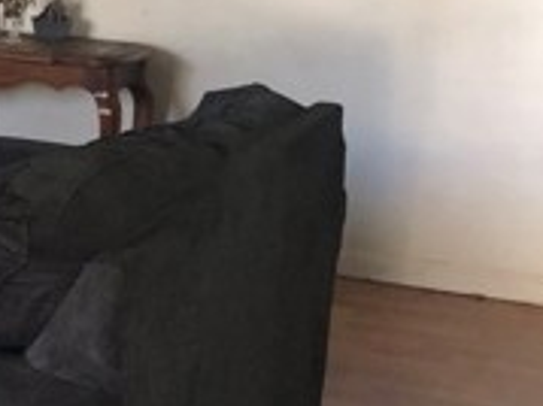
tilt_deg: -9.4
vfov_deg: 14.6
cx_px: -261
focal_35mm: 100
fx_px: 1568
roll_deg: +0.3
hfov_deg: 17.7
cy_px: 30
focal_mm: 3.99
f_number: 1.8
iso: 100
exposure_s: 1/15
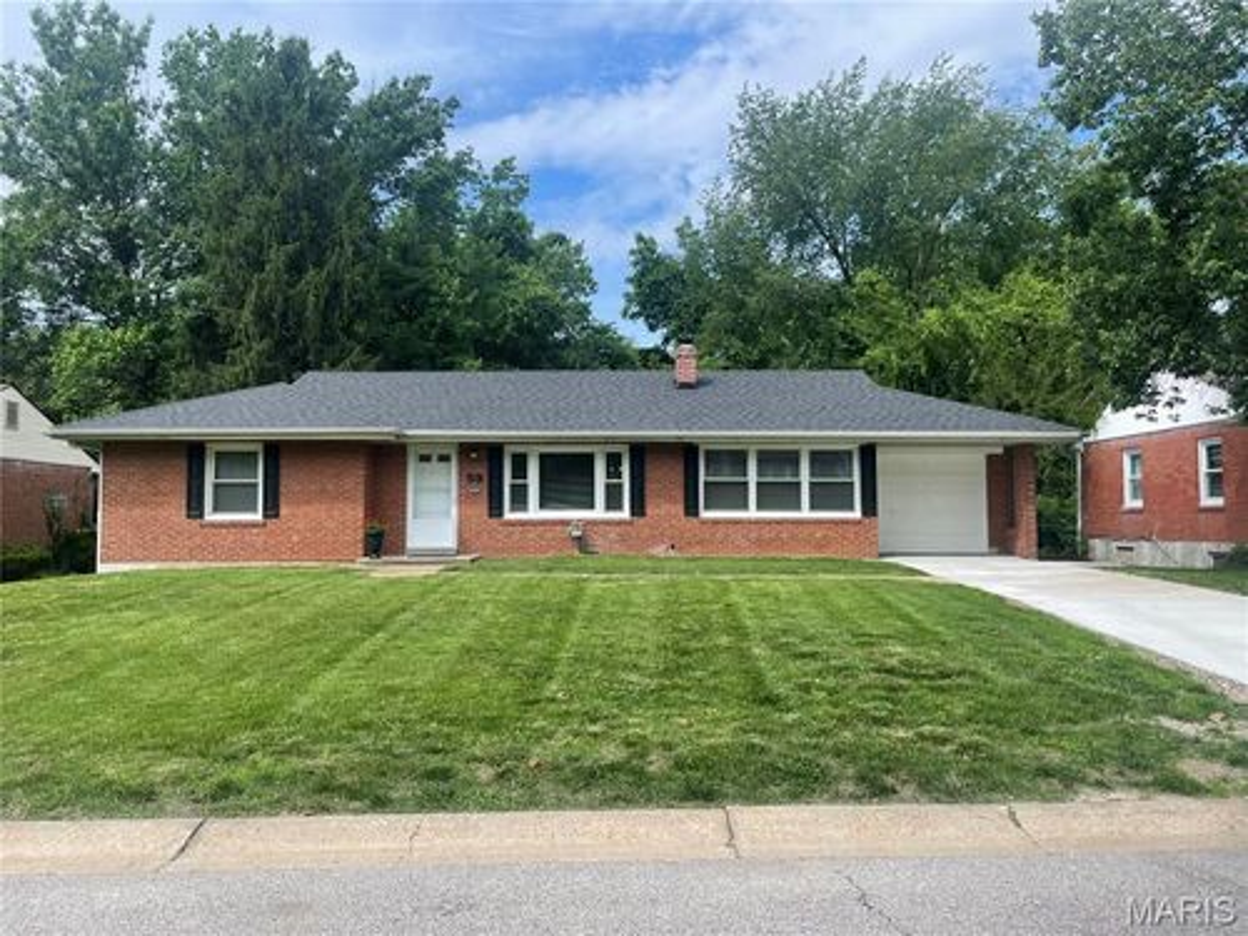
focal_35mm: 26
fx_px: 937
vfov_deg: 53.1
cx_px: 624
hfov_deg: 67.3
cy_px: 468
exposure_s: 1/2257
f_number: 1.6
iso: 32
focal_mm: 4.2
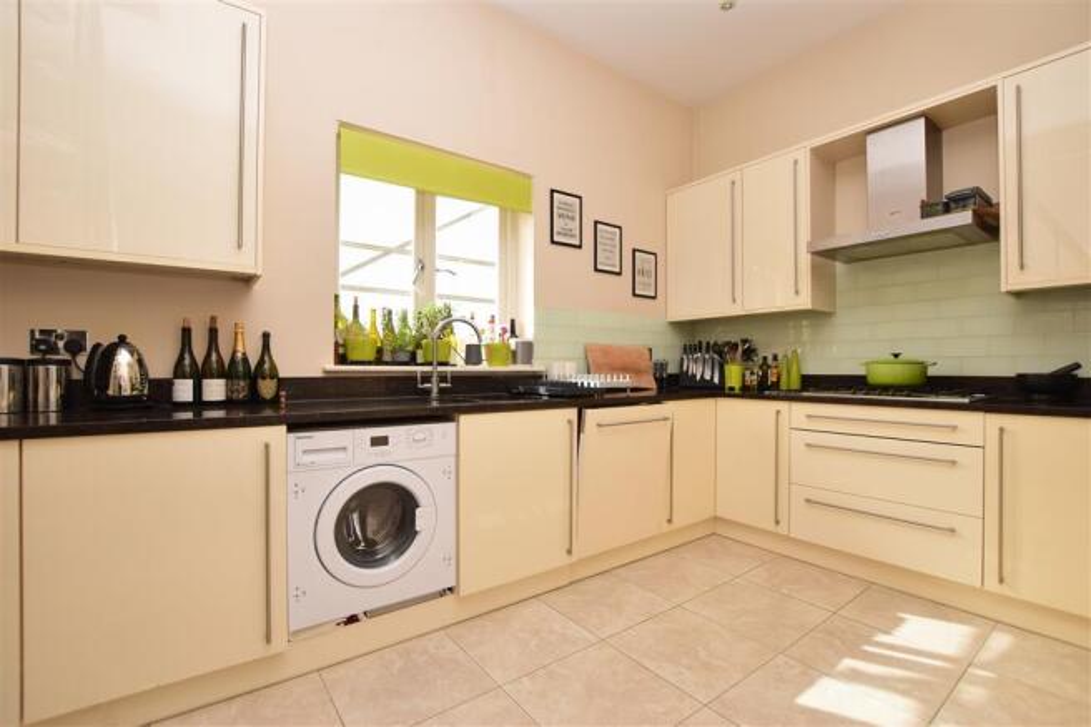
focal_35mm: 15
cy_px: 364
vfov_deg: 77.3
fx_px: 454
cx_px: 546
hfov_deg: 100.4
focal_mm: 10
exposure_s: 1/200
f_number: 7.1
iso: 250
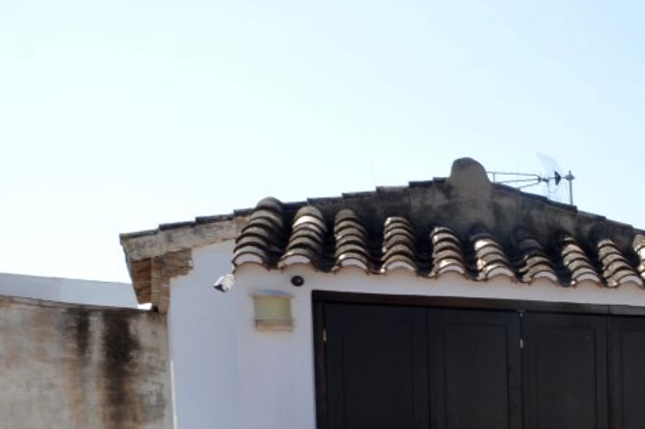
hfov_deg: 26.5
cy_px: 443
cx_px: 970
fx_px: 967
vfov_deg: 23.8
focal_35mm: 54
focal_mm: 10
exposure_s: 1/40
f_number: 18
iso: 100
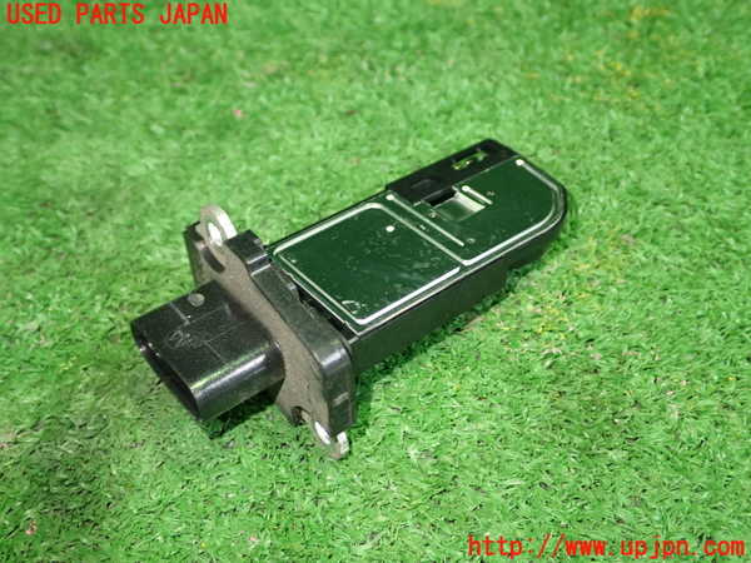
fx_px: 824
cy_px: 282
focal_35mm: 38
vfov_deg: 37.7
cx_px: 376
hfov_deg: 49.0
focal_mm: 6.83
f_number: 2.7
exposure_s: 1/40
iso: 500
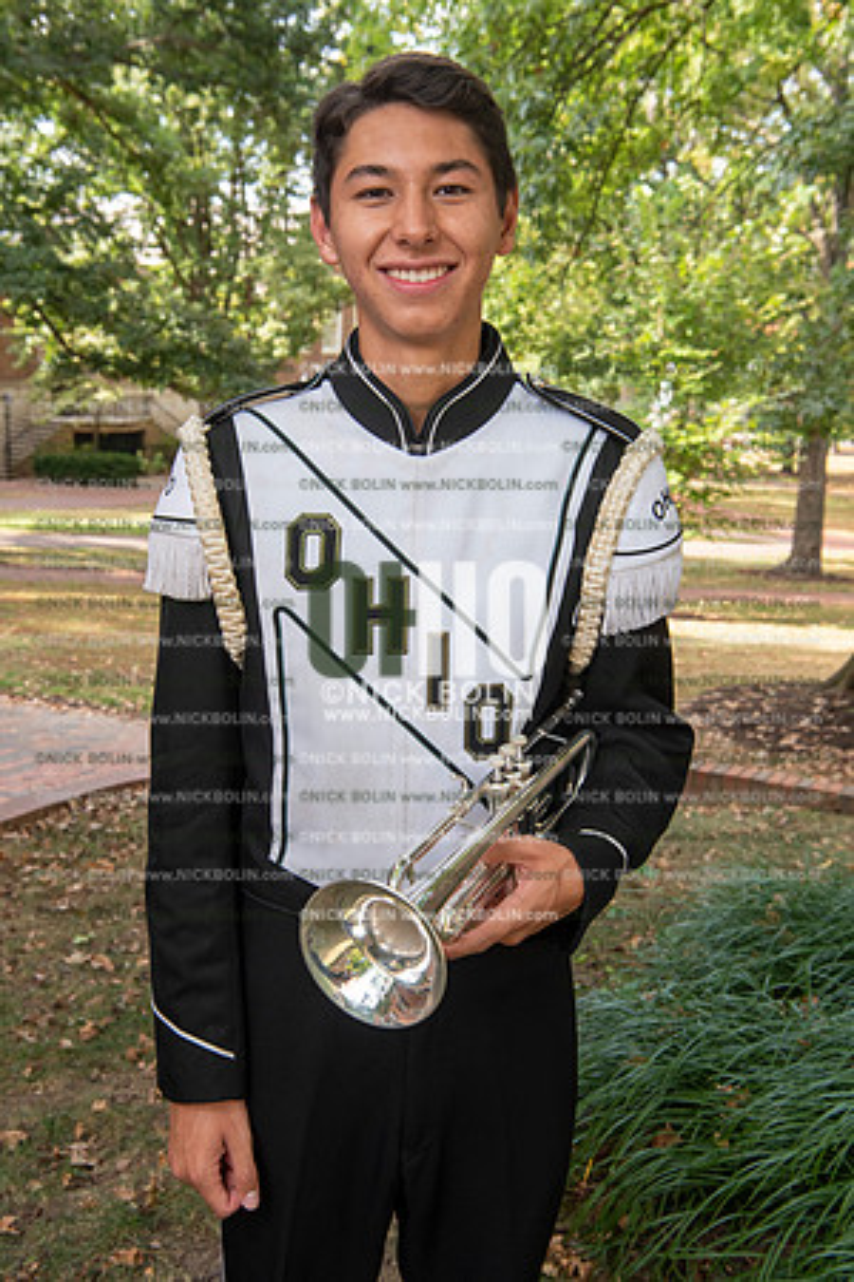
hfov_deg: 30.5
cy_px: 641
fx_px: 1566
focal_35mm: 44
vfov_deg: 44.5
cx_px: 427
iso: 500
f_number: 8
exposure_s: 1/100
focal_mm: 44
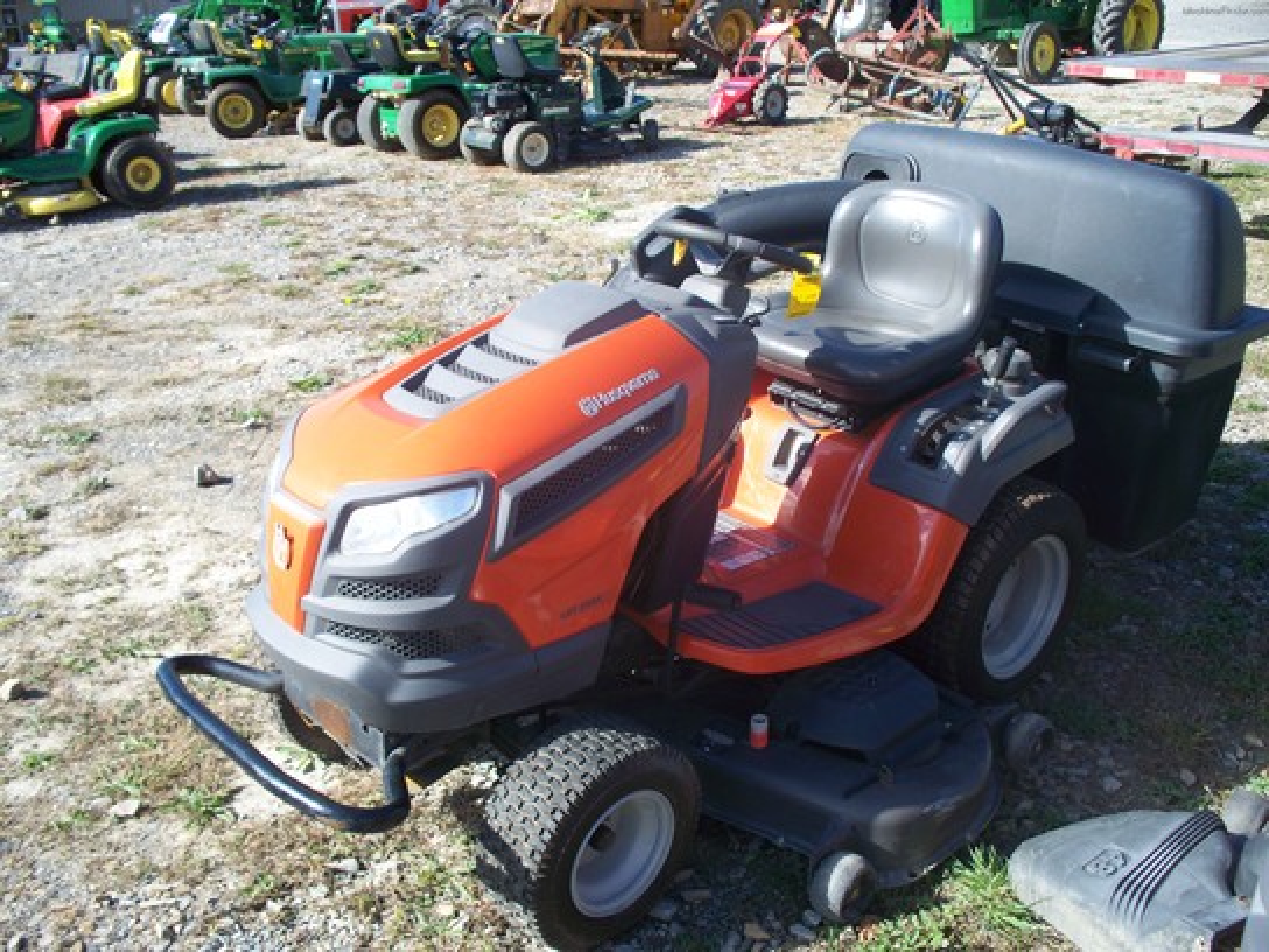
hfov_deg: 51.4
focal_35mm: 36
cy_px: 476
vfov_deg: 39.7
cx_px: 634
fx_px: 1320
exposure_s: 1/400
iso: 64
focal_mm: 7.54
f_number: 2.8
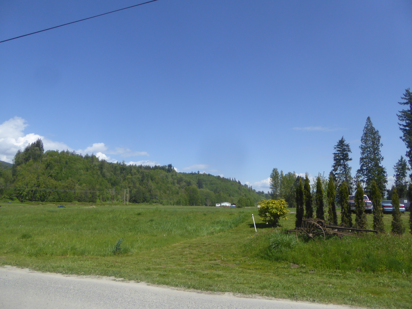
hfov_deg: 71.6
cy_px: 154
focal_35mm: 24
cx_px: 206
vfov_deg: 56.8
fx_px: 286
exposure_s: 1/1300
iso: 100
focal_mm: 4.3
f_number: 3.3
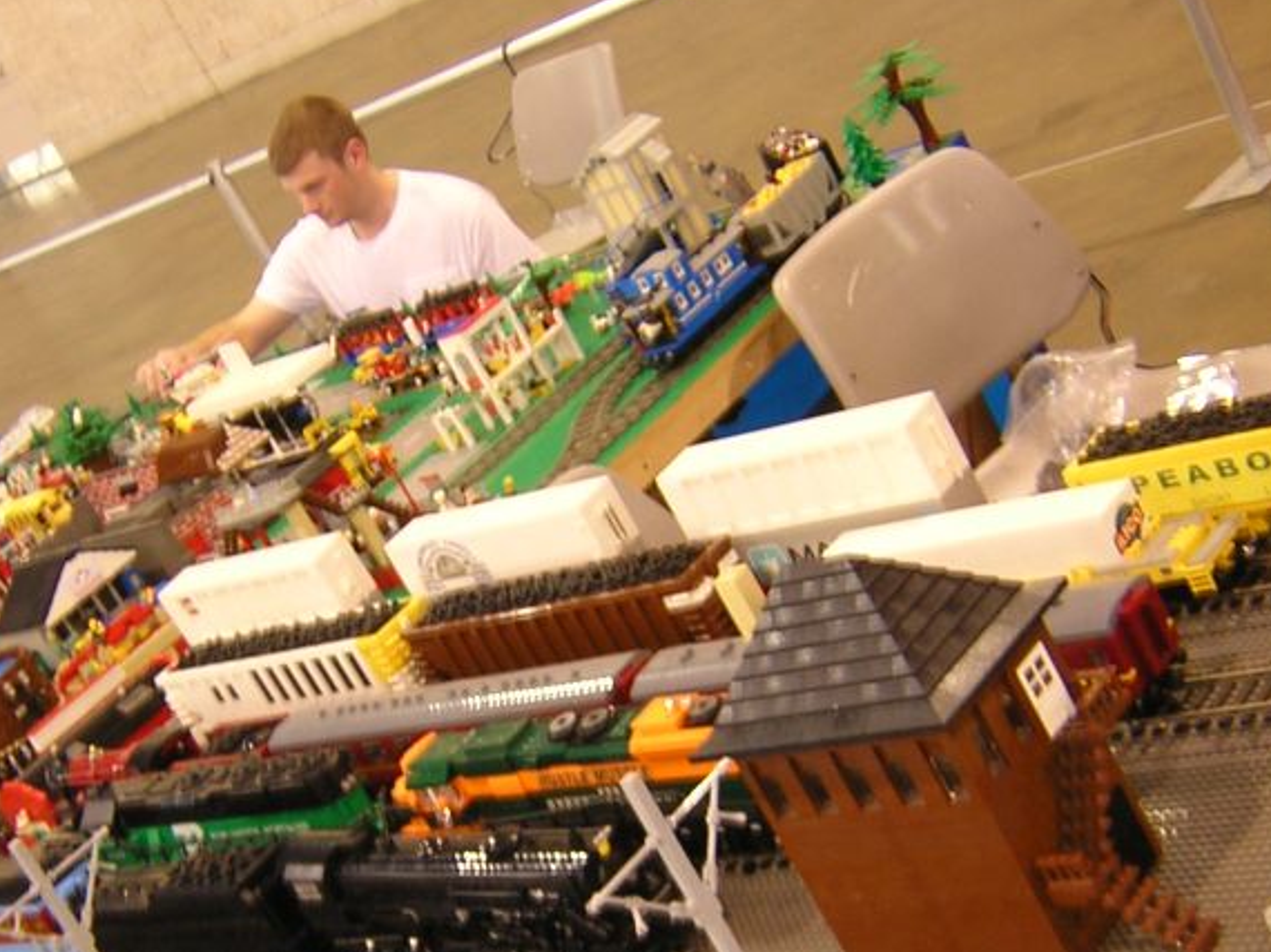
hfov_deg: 29.3
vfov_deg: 22.2
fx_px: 2422
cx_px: 517
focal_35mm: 66
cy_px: 602
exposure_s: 1/5.3
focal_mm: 6.1
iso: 114
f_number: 2.9
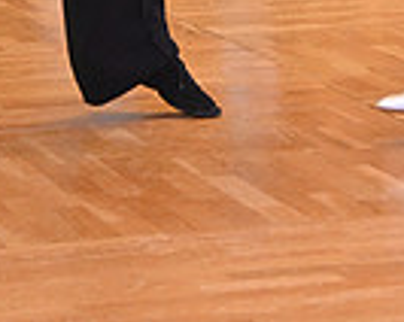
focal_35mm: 238
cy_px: -194
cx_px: 399
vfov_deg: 6.4
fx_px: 2842
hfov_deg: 8.1
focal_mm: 58
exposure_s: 1/400
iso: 1600
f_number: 4
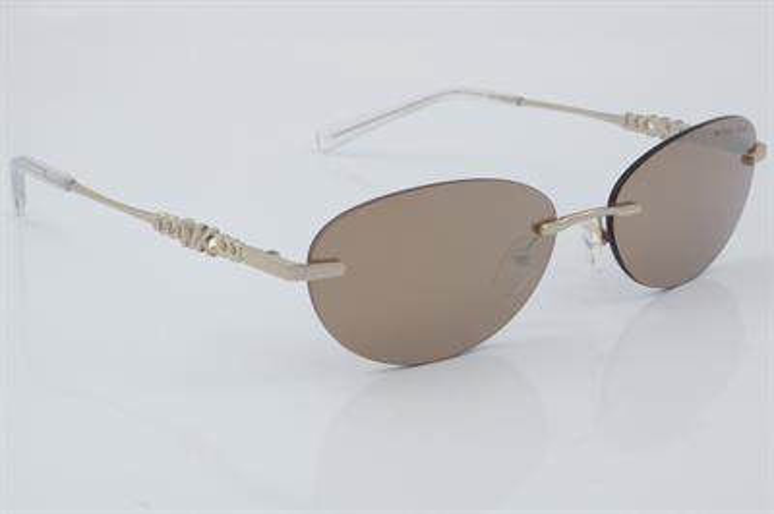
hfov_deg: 24.6
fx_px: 1772
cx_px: 387
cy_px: 257
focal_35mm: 82
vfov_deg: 16.5
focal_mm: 55
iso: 100
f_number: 32
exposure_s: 1/4
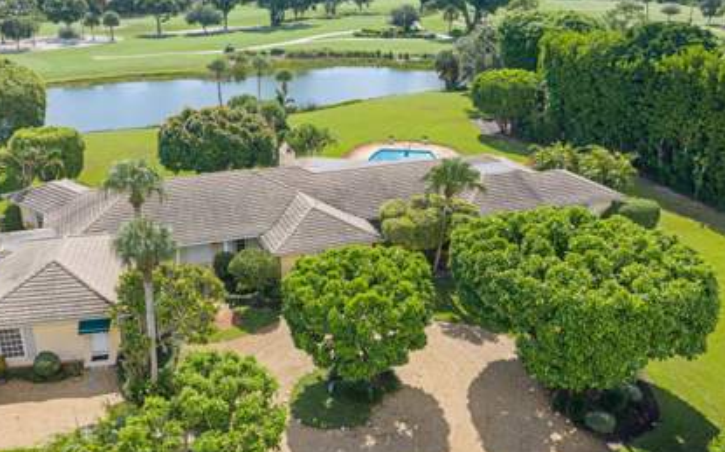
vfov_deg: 38.3
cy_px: 222
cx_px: 341
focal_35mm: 33
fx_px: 652
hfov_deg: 58.1
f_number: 2.8
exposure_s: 1/240
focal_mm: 14.45
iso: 100
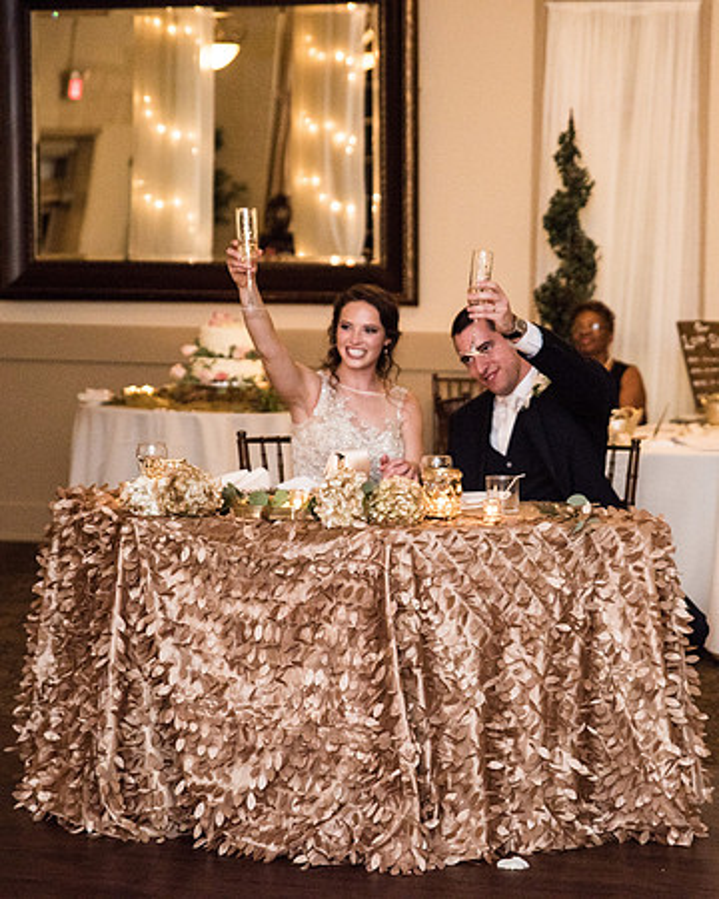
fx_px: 2620
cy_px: 450
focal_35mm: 98
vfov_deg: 19.5
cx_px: 490
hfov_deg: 15.6
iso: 1000
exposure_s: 1/200
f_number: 2.8
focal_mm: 70
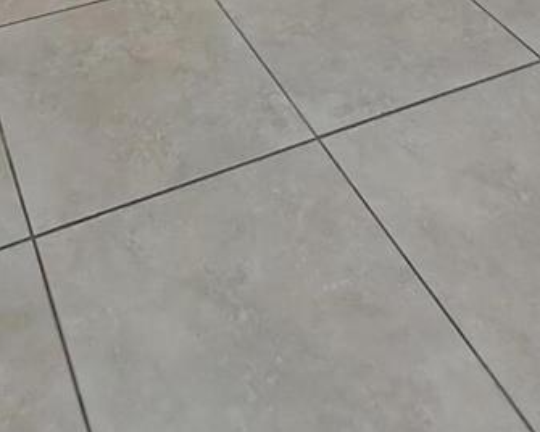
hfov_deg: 33.1
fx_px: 895
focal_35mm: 56
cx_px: 156
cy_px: -298
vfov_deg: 20.8
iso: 100
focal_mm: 1.64
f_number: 2.2
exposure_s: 1/40
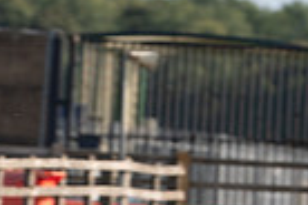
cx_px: 137
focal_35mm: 1229
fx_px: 10514
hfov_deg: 1.7
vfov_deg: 1.1
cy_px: 355
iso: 125
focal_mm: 285
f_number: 4.5
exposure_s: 1/500
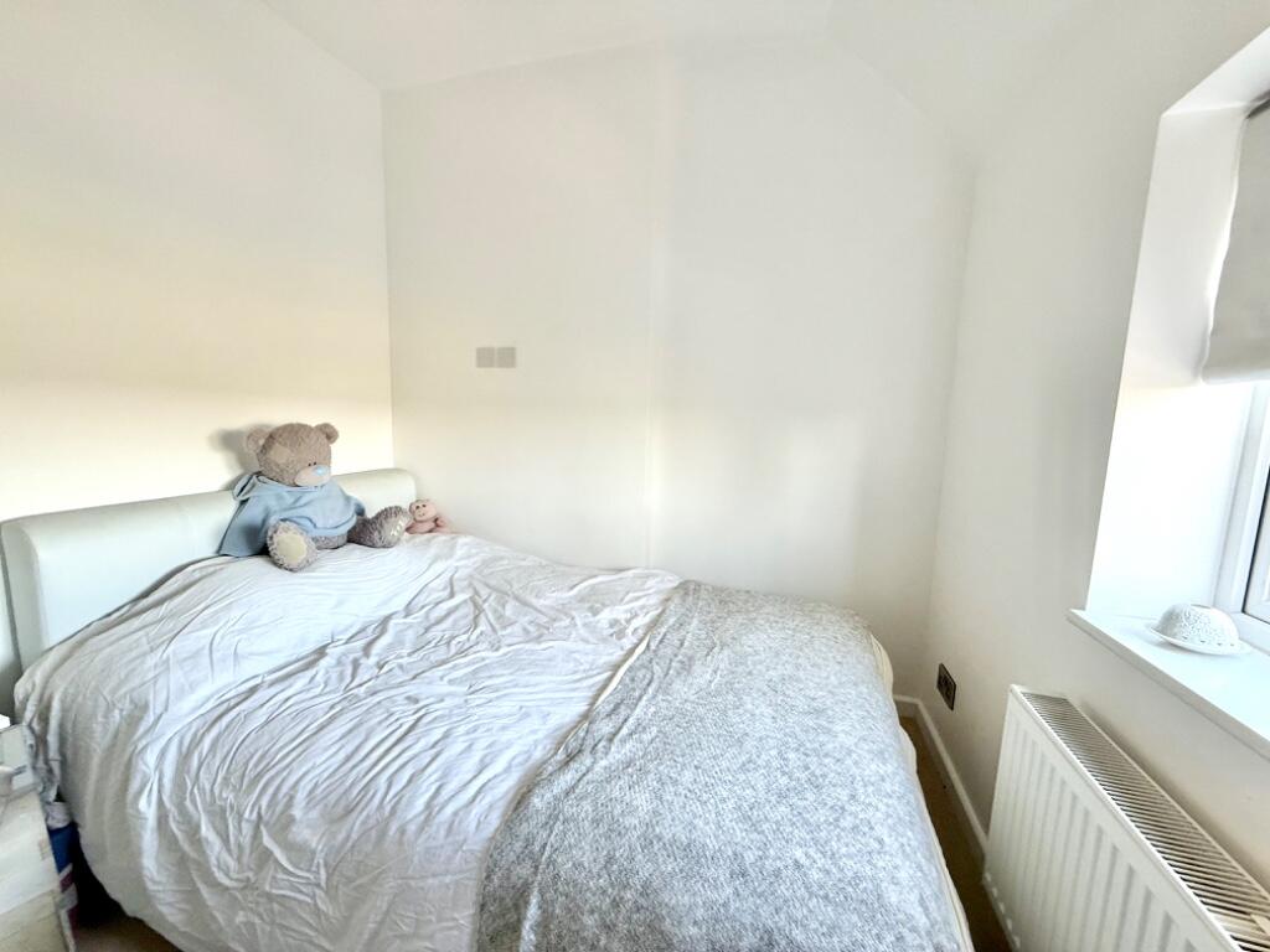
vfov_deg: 85.7
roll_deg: -1.2
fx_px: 514
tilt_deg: -6.4
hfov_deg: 102.1
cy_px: 476
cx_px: 635
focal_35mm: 14
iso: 250
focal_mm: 2.22
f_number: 2.2
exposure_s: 1/99
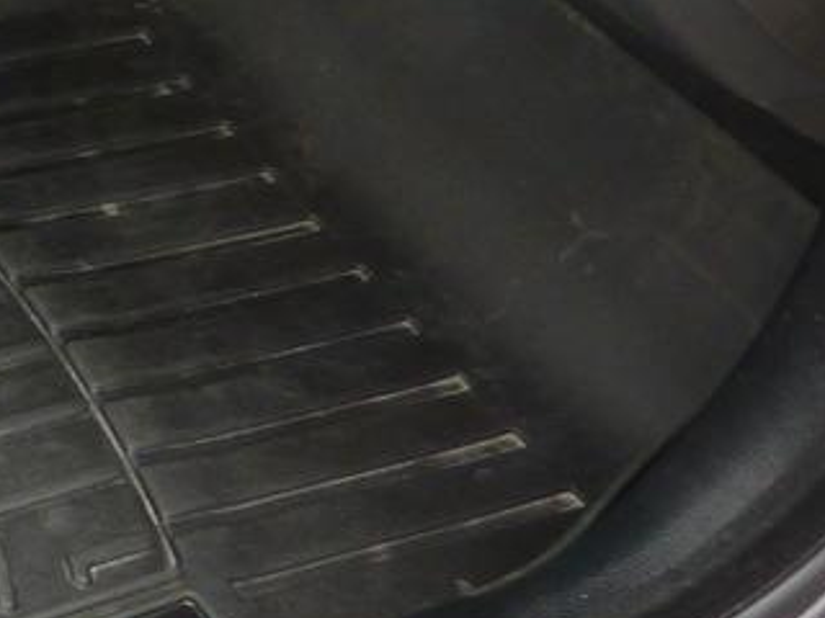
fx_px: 2383
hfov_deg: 15.7
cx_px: -815
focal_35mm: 100
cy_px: -458
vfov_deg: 13.4
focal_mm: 4.1
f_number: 3.3
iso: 80
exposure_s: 1/40
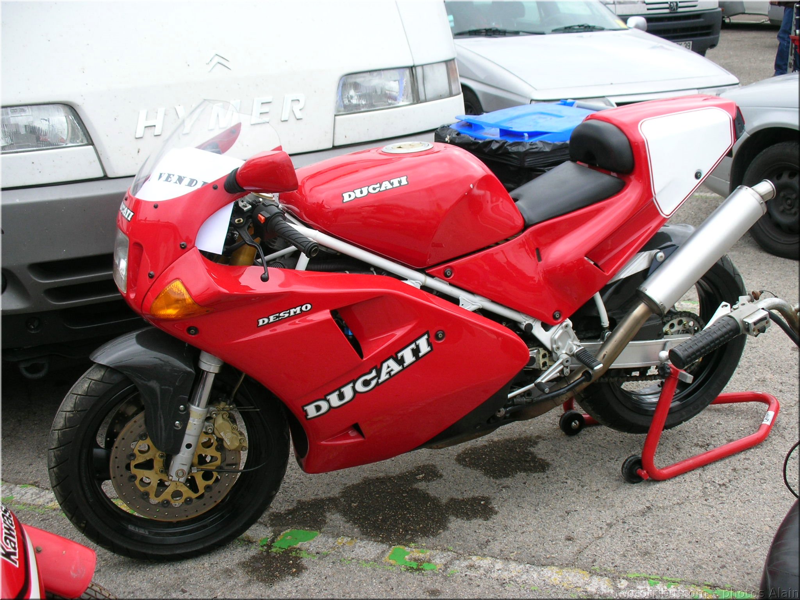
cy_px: 300
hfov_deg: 41.2
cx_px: 400
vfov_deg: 31.5
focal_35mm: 46
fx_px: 1063
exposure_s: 1/144
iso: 50
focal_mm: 7.7
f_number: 3.5
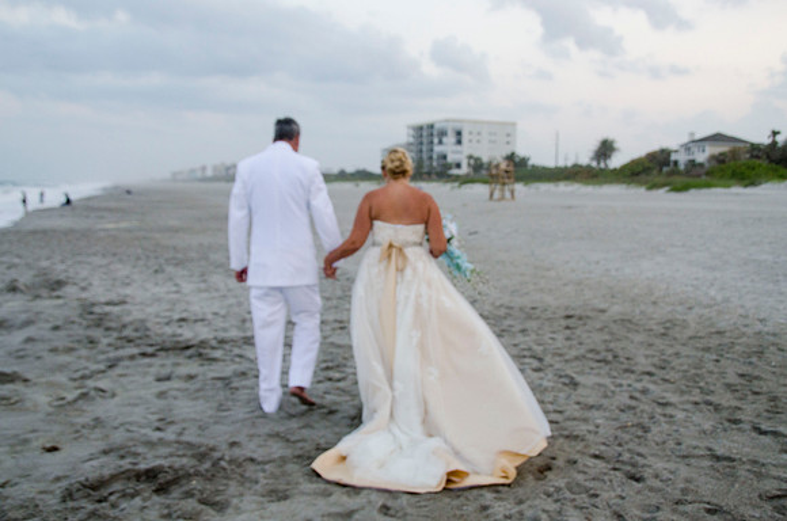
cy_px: 260
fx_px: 720
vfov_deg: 39.8
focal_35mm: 33
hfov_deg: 57.3
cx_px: 394
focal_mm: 22
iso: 200
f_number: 5.6
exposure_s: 1/100
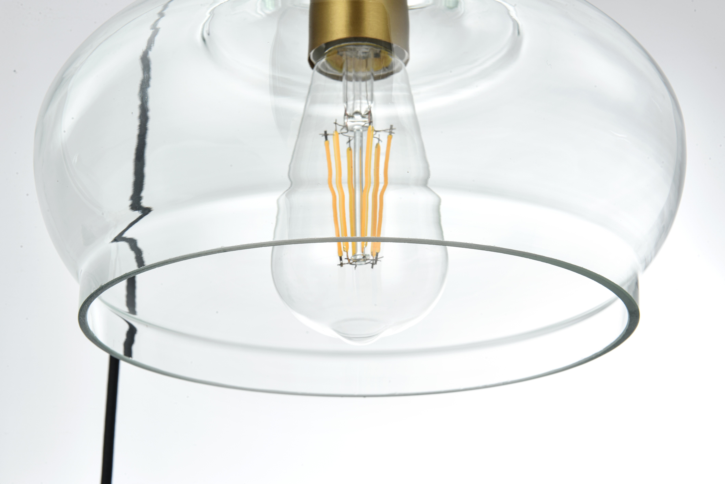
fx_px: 1410
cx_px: 362
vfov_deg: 19.5
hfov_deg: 28.8
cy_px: 242
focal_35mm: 70
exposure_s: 1/100
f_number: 22
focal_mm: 70
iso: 100
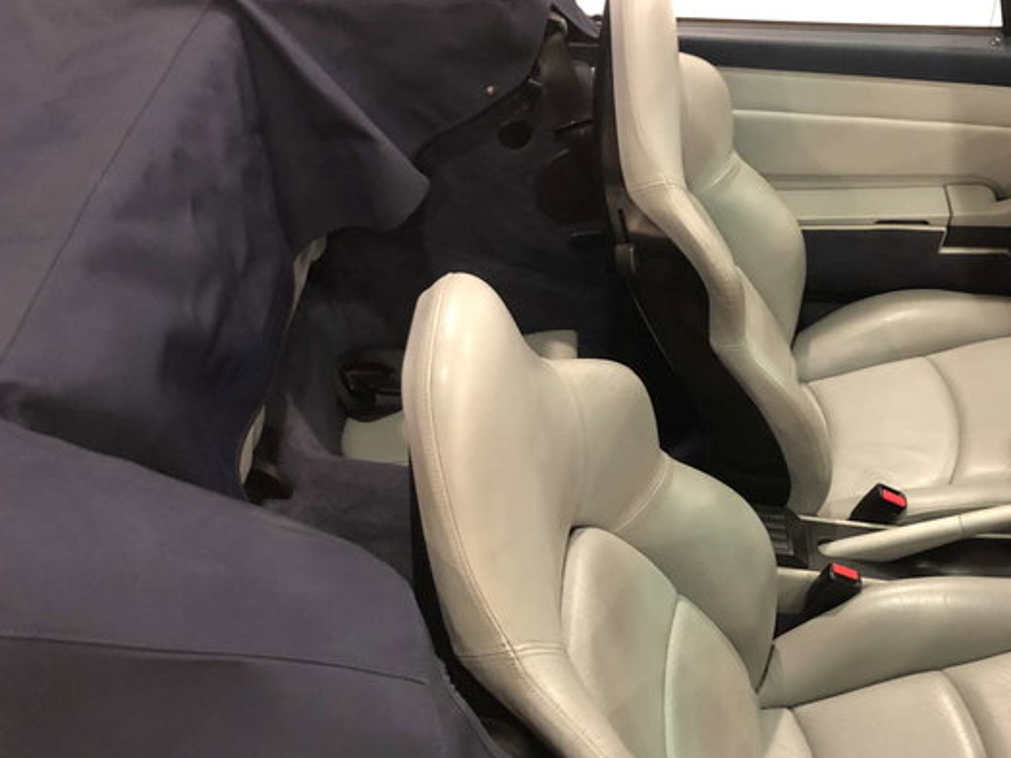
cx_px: 725
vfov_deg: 35.0
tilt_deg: -42.2
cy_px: 453
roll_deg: -3.1
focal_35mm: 41
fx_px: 1197
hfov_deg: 44.6
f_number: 1.8
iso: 80
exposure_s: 1/6
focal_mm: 3.99
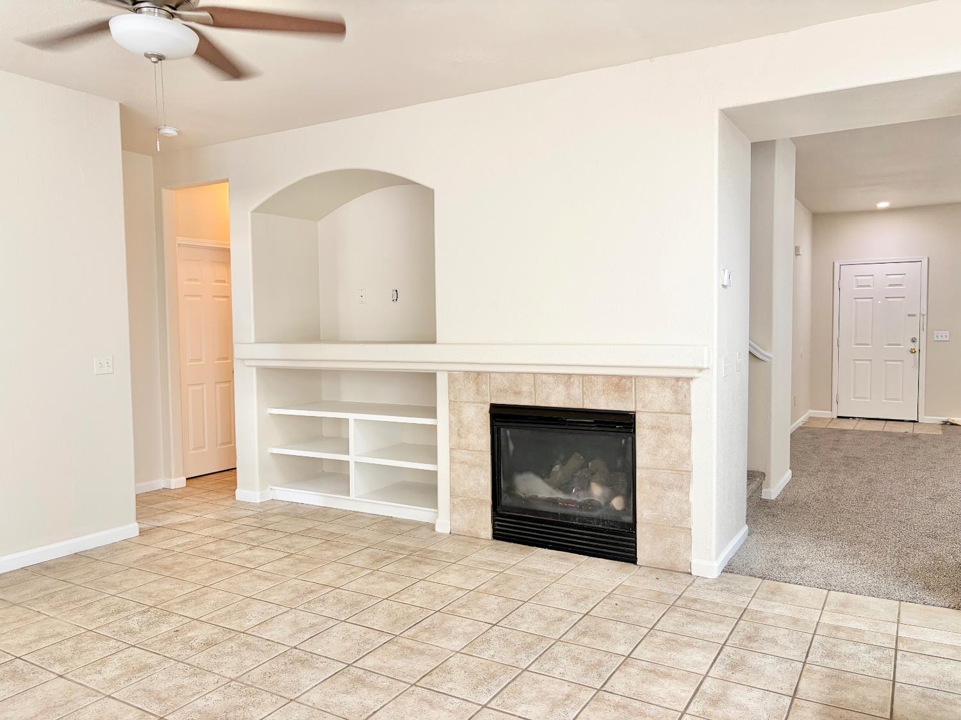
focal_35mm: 26
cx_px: 480
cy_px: 360
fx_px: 722
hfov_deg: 67.3
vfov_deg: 53.1
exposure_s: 1/60
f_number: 1.6
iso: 125
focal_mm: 5.96
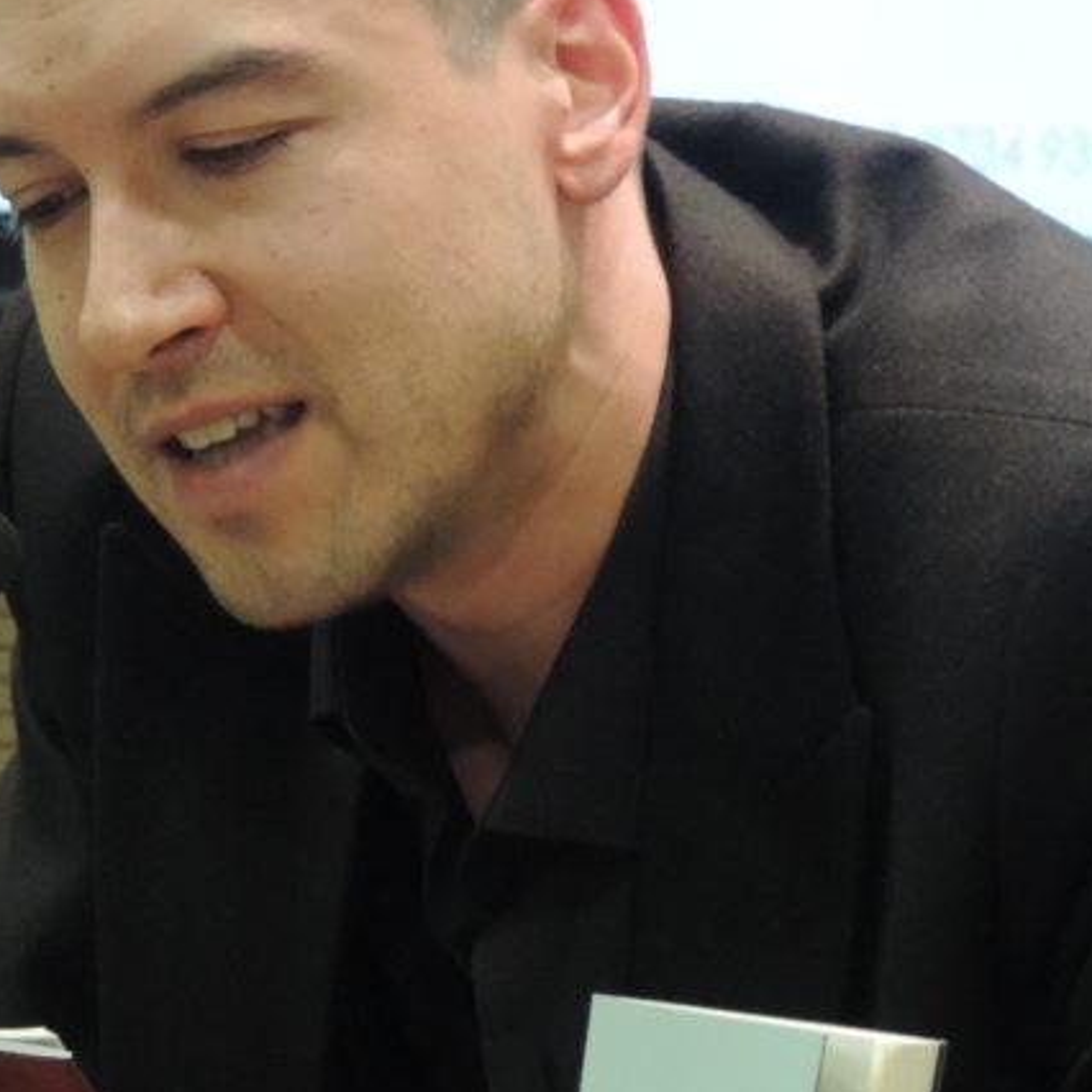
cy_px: 328
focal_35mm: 425
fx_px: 15168
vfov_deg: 4.1
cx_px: 246
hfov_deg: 4.1
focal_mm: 35.6
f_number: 4.6
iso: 800
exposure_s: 1/20
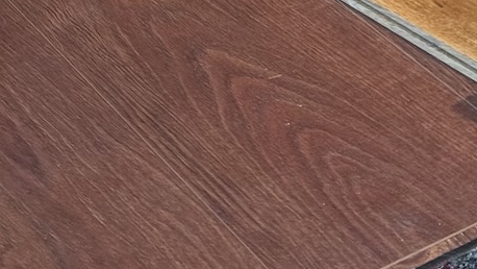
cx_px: 477
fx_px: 1847
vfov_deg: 8.1
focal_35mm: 146
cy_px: -163
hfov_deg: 14.5
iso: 640
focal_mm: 6.76
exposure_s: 1/25
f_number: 1.78
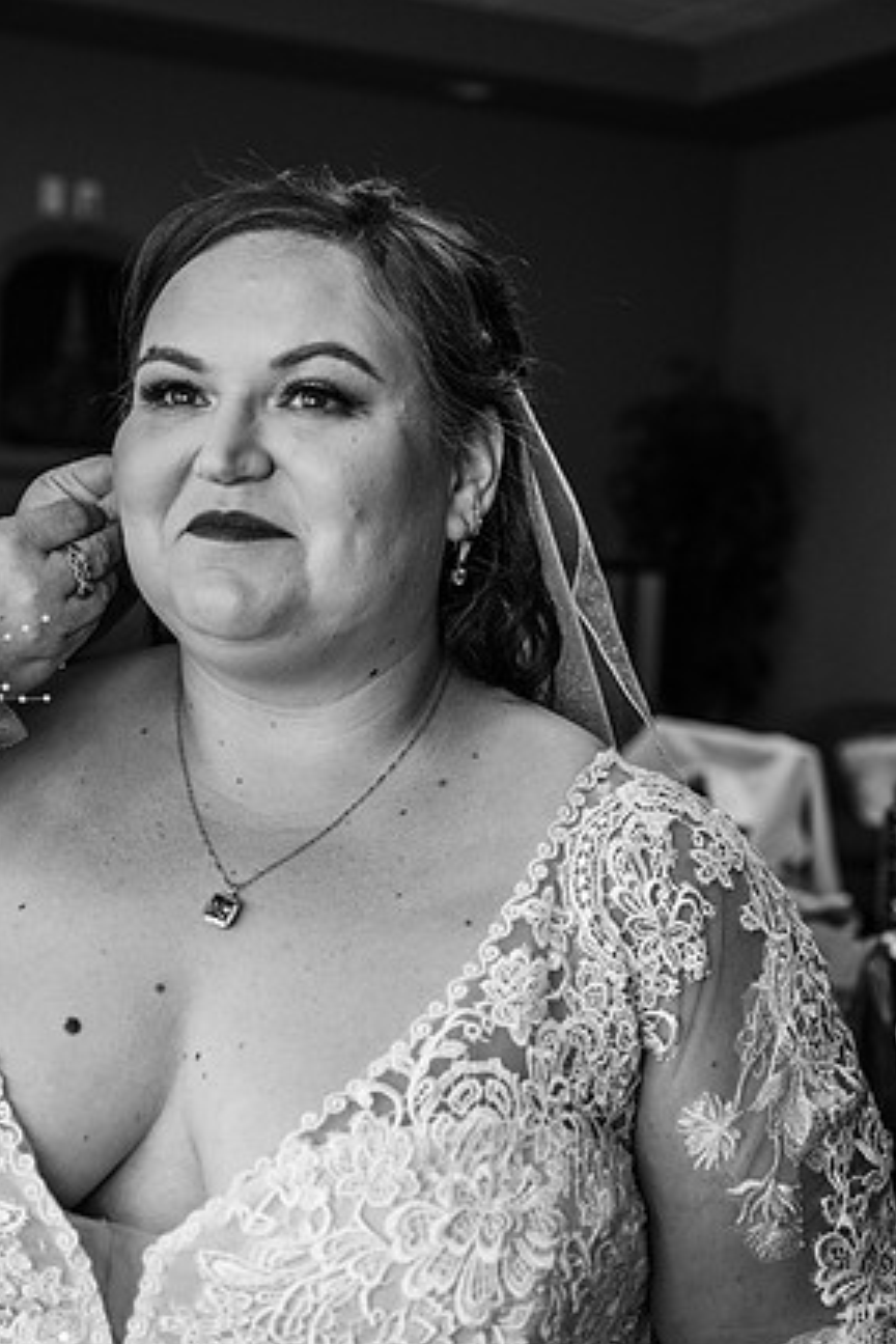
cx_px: 436
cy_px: 691
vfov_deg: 39.6
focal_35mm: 50
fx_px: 1867
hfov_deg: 27.0
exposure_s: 1/200
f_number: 4.5
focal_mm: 48
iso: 1250
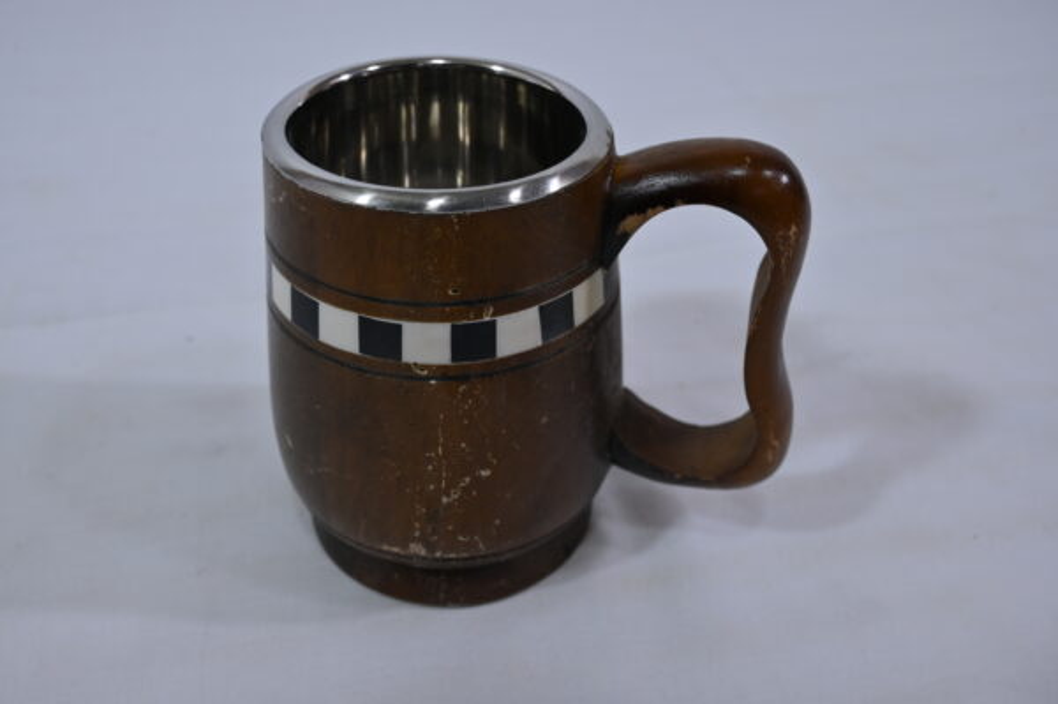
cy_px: 352
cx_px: 529
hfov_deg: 54.5
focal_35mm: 35
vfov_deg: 37.8
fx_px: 1028
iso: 500
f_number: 8
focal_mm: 35
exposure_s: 1/125
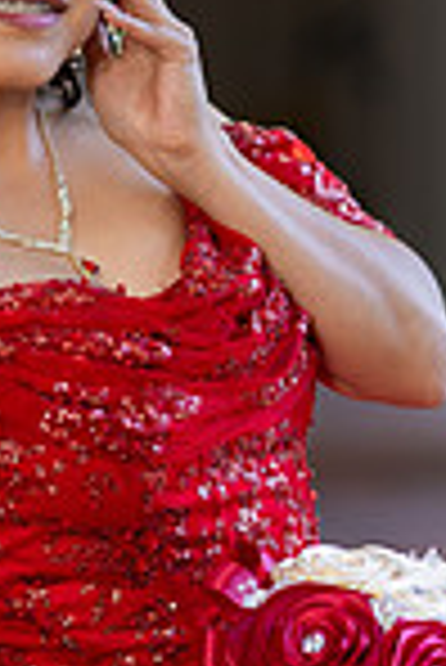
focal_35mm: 258
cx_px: 63
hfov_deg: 5.3
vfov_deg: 7.9
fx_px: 4783
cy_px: 45
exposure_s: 1/125
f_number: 2
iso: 100
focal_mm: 85
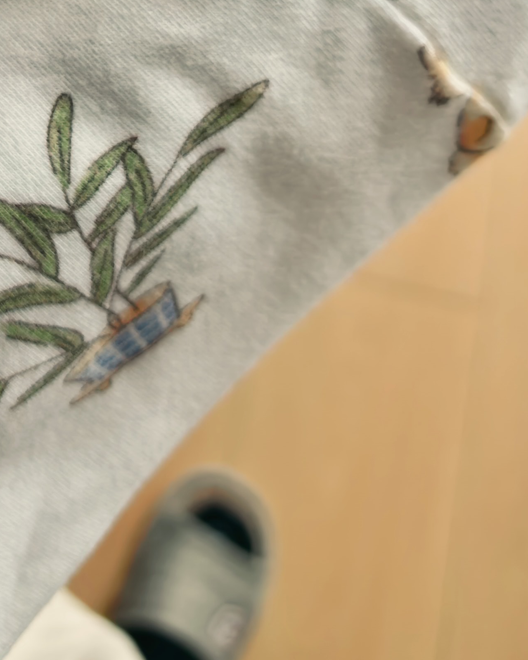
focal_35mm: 60
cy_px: -84
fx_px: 1172
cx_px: -18
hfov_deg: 24.1
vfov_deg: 28.3
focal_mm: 6.98
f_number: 2
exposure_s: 1/937
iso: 400
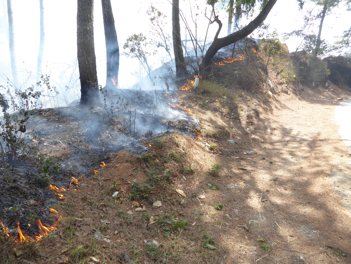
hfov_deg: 69.4
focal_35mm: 25
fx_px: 253
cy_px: 132
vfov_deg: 54.9
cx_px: 176
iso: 80
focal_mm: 4.3
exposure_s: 1/160
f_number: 3.3
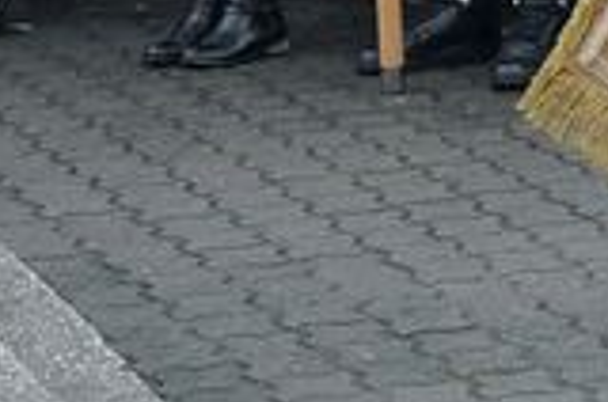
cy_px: -218
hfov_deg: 9.3
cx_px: 1448
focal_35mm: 200
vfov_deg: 6.7
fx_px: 3365
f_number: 8
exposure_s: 1/200
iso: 1600
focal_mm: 25
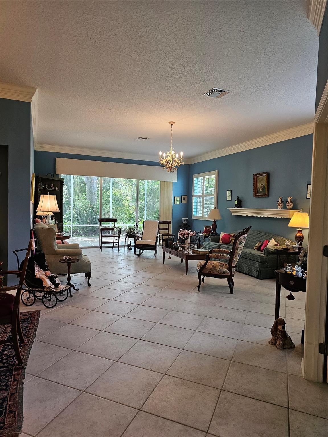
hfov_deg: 58.9
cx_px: 164
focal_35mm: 23
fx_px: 291
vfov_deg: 73.9
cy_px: 218
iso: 250
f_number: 1.7
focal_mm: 6.3
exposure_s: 1/120
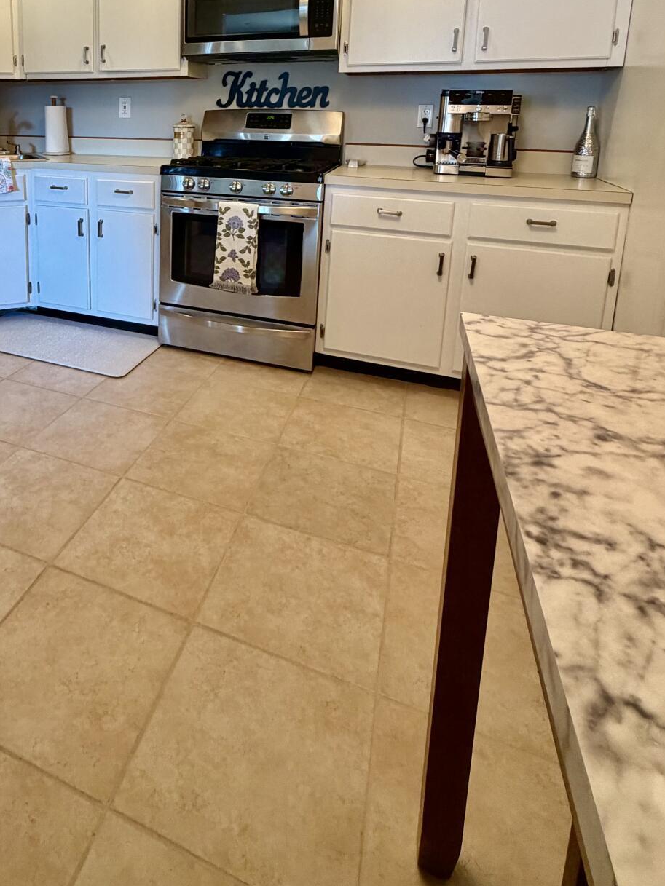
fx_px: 589
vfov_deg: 68.6
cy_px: 211
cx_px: 161
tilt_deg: -9.1
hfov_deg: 55.8
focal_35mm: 23
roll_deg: -0.5
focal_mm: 2.22
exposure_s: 1/60
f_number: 2.2
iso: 200
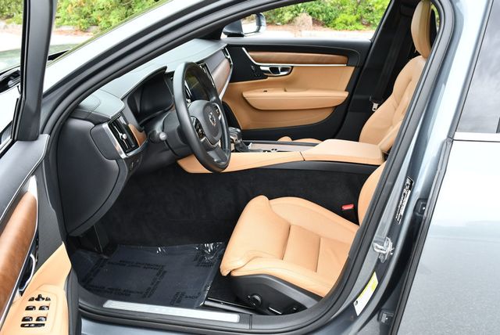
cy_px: 168
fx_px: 500
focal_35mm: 36
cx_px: 250
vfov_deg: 36.9
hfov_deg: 53.1
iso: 400
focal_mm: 18
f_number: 5.6
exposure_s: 1/250
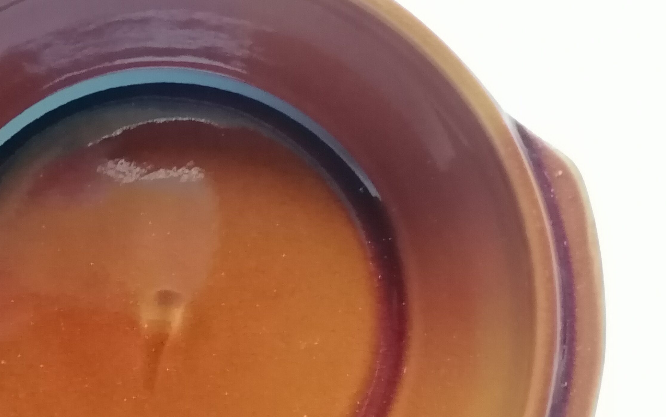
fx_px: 1489
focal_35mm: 82
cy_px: 325
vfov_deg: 15.8
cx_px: 176
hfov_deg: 25.0
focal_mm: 4.75
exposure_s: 1/20
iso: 640
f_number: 1.8
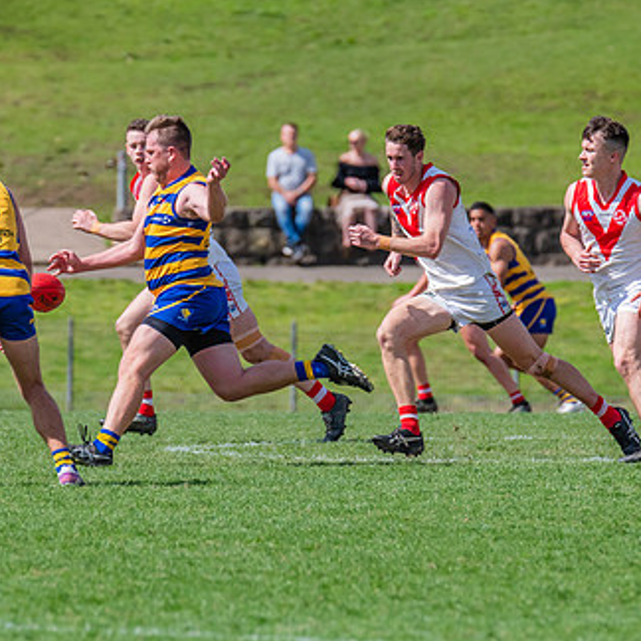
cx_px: 228
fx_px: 14435
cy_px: 305
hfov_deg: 2.5
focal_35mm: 689
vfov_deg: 2.5
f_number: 8
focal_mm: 420
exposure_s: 1/1600
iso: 800
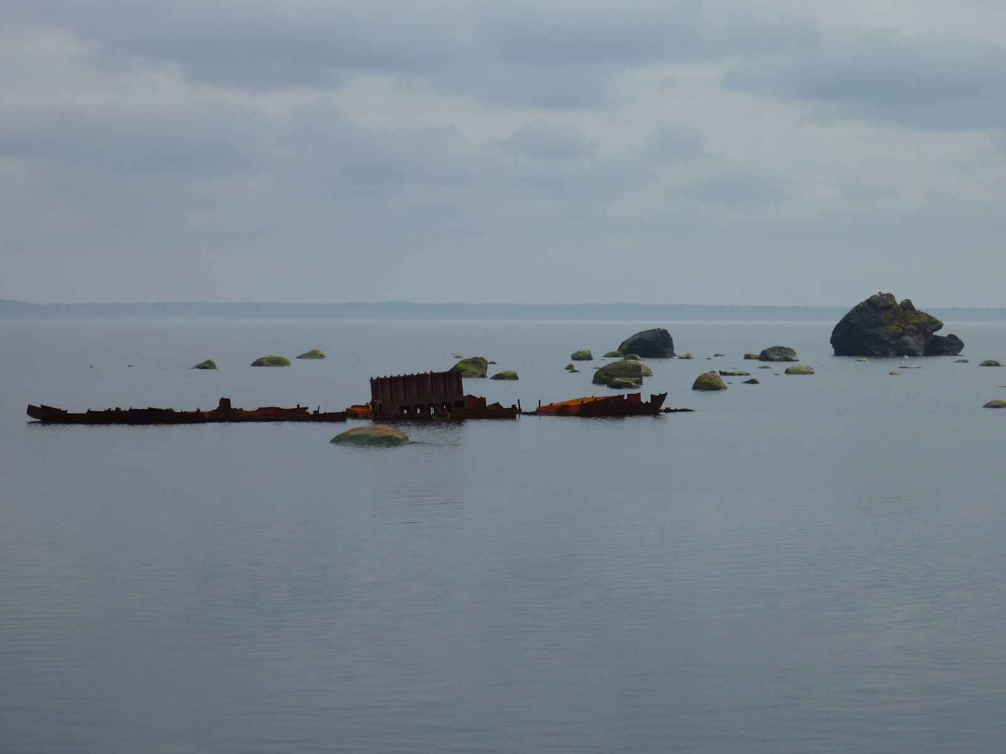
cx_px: 503
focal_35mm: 104
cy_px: 377
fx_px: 3022
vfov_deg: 14.2
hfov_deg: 18.9
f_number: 5.6
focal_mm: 17
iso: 80
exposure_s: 1/500
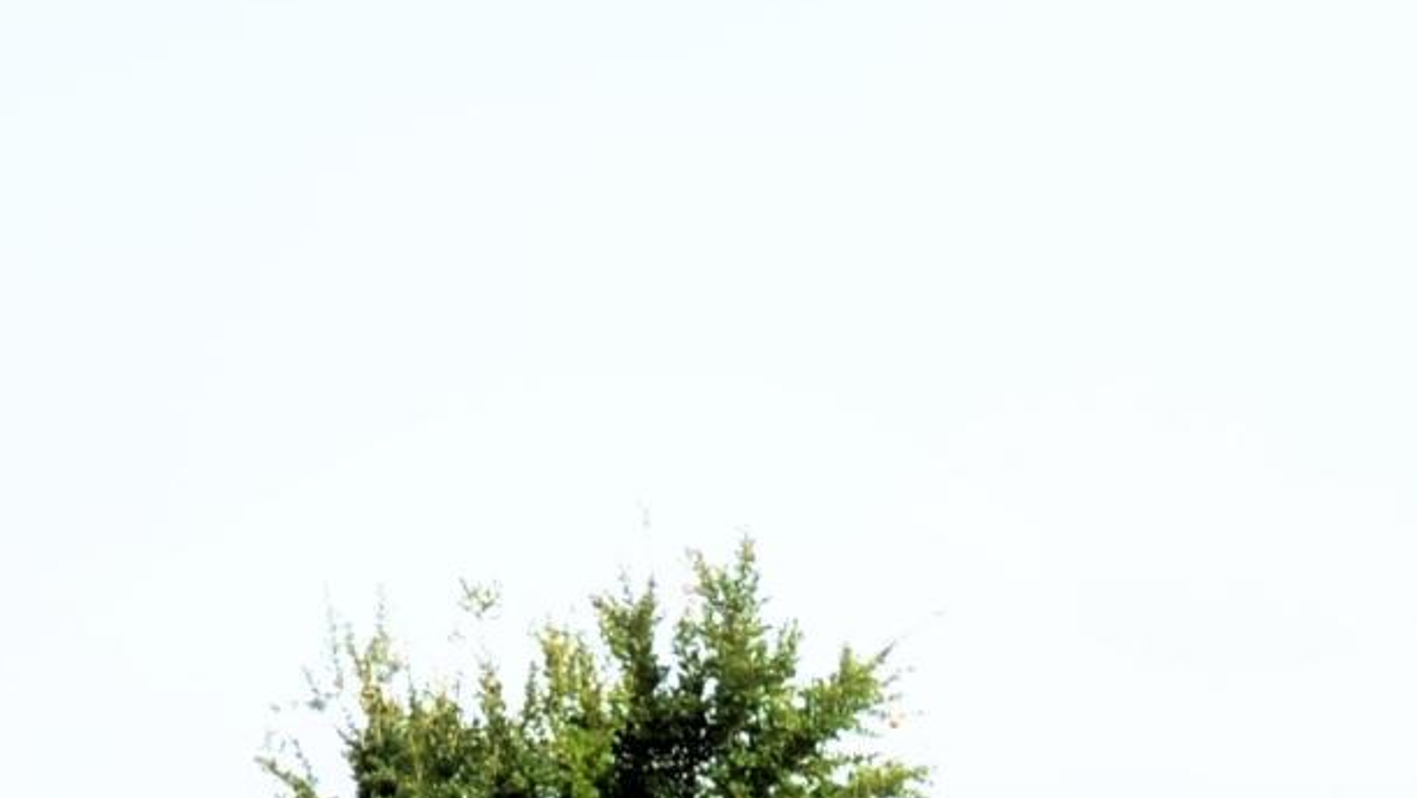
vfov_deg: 14.3
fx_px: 2894
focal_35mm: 77
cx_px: 809
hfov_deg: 27.5
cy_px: 1326
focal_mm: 10
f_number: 8
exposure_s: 1/250
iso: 140
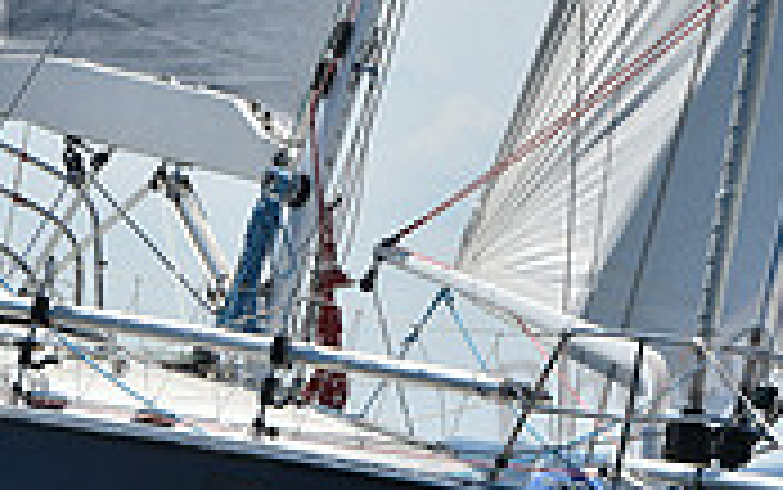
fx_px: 14157
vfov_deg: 2.0
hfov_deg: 3.2
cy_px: 169
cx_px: 256
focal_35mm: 663
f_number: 8
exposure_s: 1/1600
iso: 250
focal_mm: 195
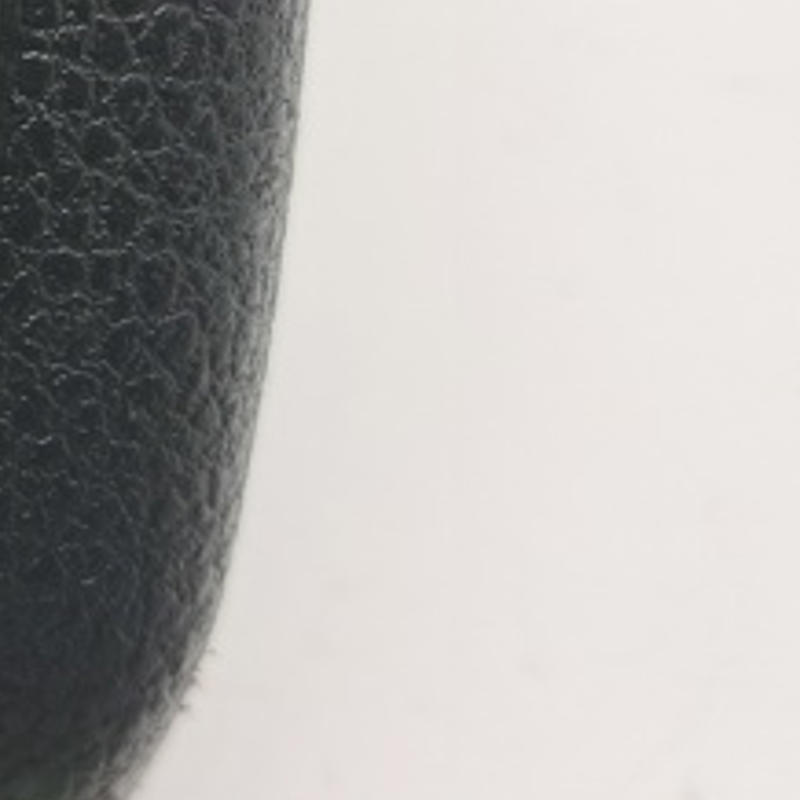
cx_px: -239
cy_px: 145
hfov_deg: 22.1
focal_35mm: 70
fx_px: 1830
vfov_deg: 24.2
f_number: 1.8
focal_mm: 4
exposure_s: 1/50
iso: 50
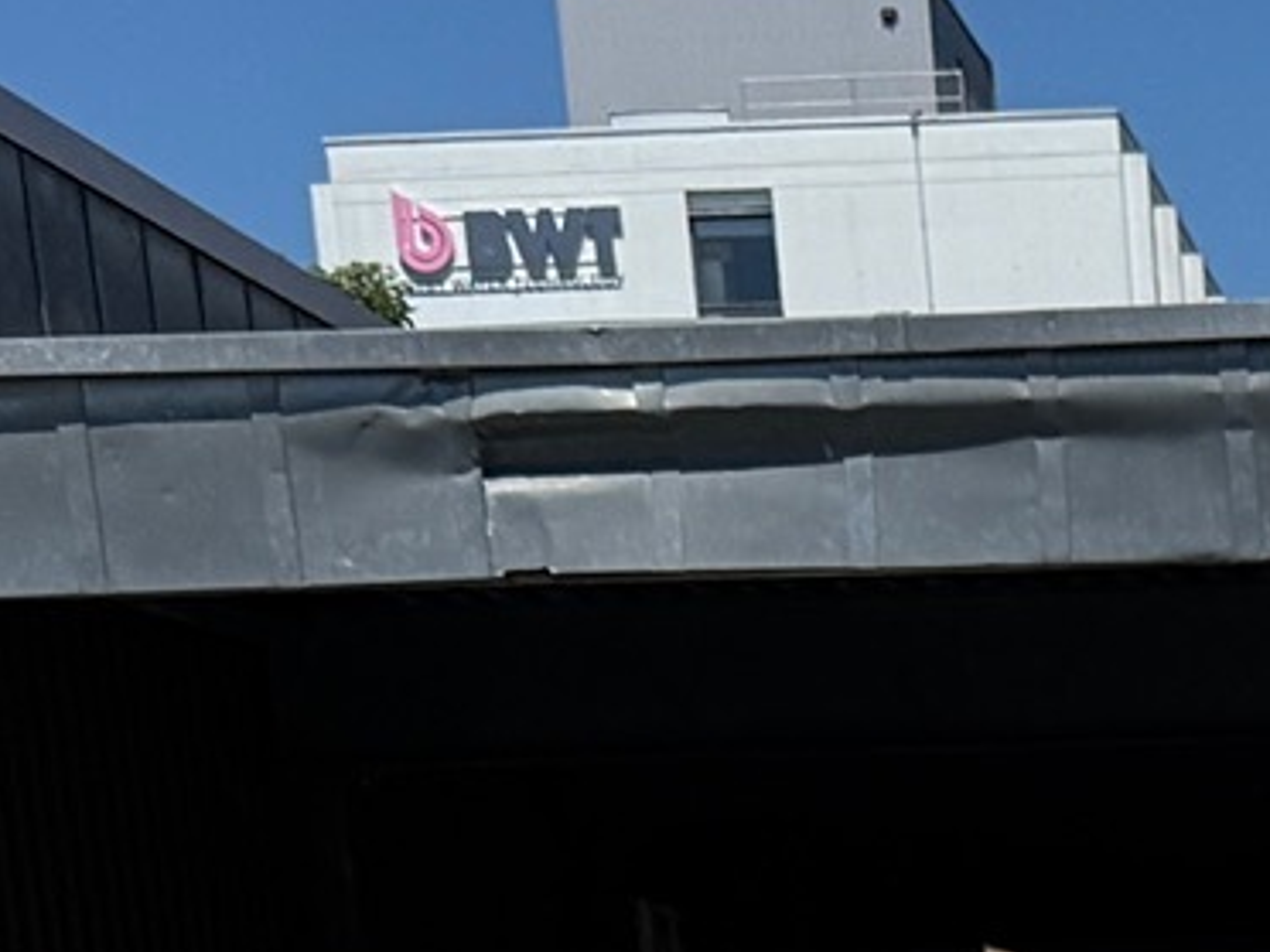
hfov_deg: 14.2
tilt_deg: -15.9
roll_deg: +2.6
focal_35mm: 130
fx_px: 4769
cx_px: 1908
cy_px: 2491
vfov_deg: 9.7
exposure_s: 1/10309
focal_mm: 6.76
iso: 125
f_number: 1.78
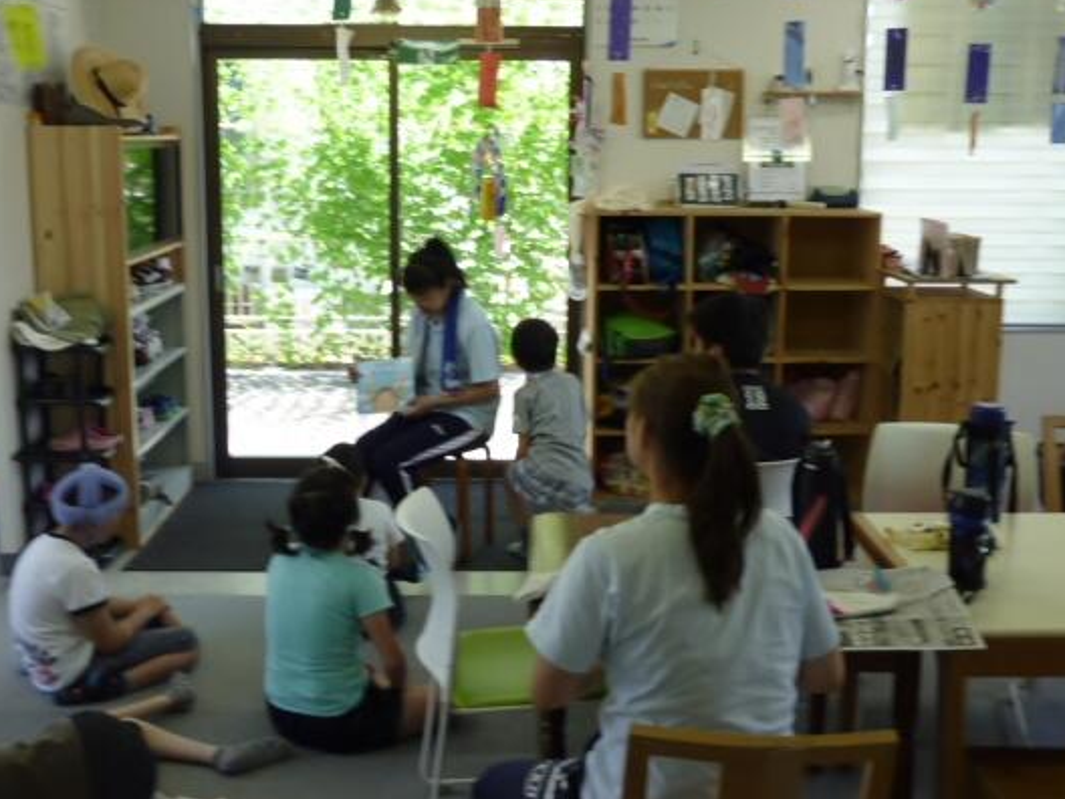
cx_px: 504
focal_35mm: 40
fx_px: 1231
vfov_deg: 35.9
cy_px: 331
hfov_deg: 46.8
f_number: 3.7
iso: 100
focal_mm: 5.9
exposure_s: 1/30
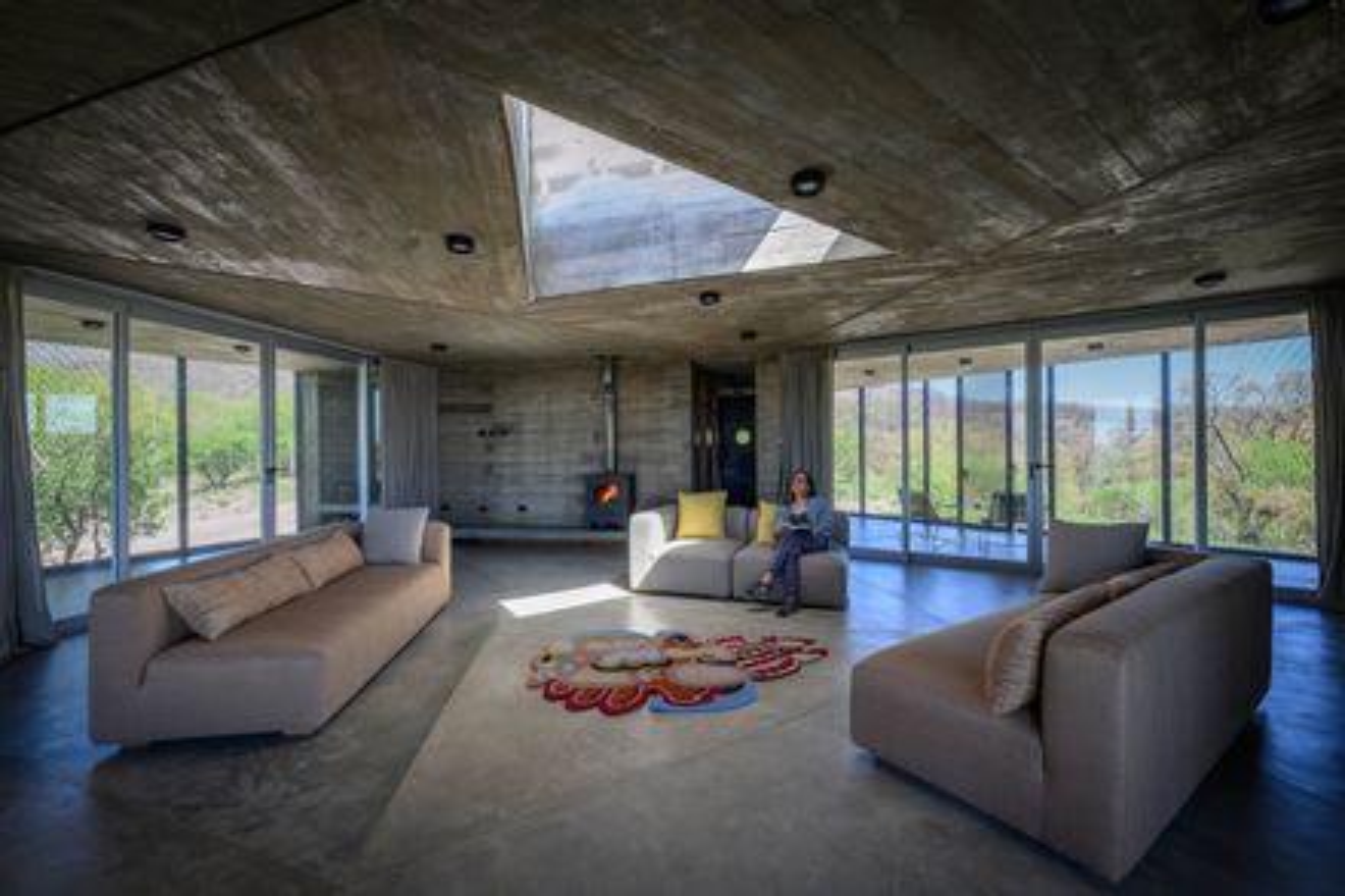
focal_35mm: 14
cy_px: 448
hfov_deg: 104.3
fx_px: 523
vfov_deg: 81.2
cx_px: 672
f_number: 11
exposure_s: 1/15
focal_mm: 14
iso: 100
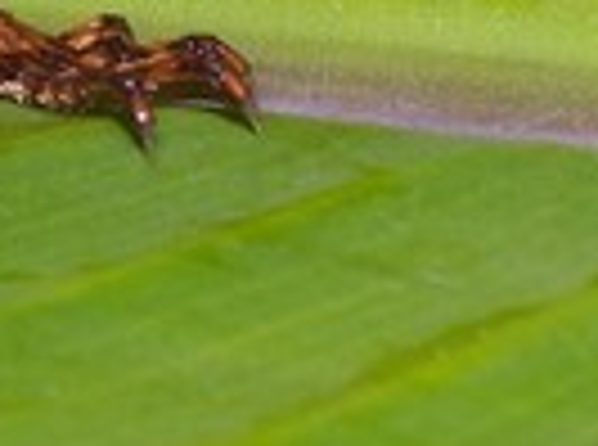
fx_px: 7632
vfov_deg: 3.3
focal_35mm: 443
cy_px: -613
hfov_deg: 4.4
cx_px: -569
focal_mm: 18.1
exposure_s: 1/100
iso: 50
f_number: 8
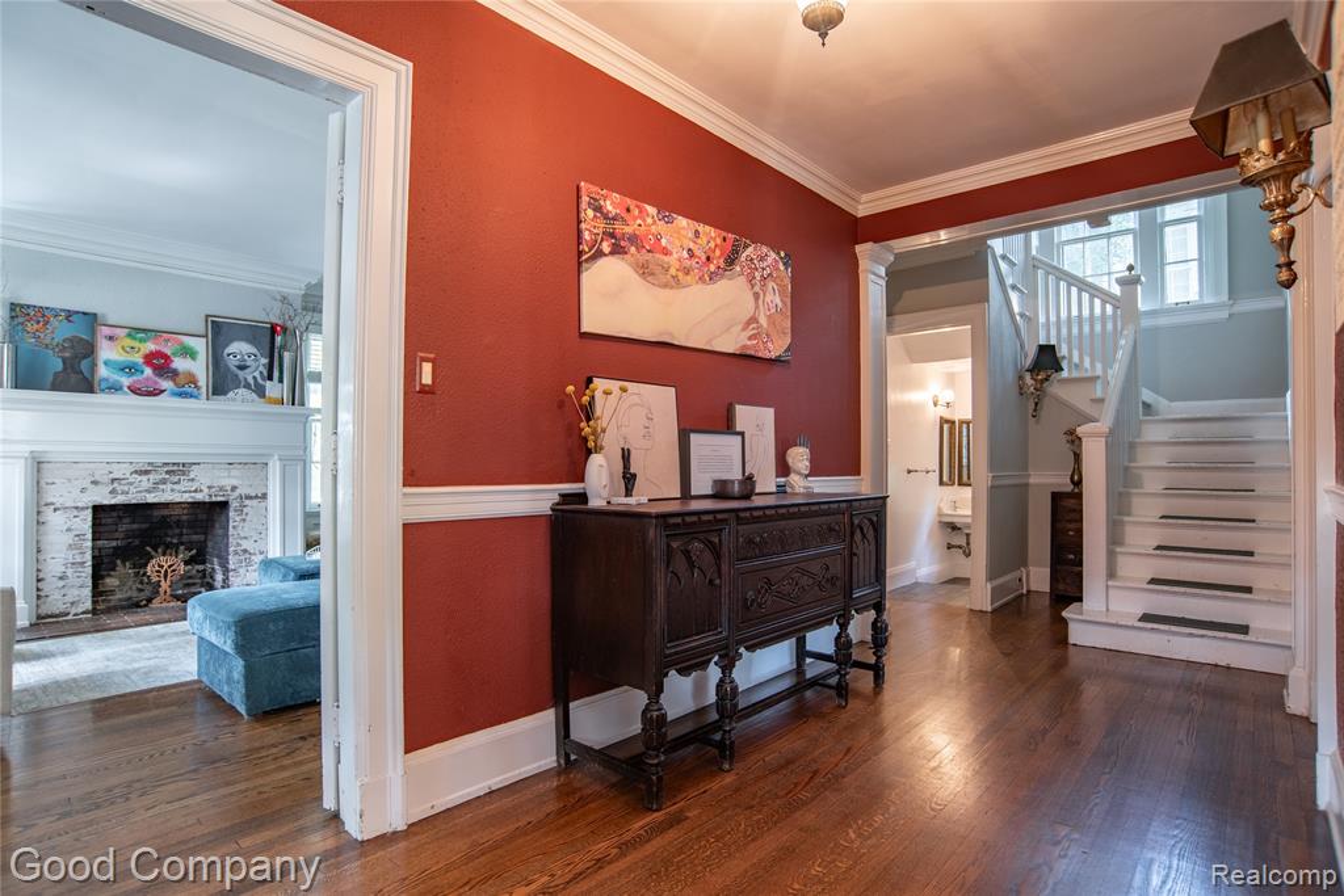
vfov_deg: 67.4
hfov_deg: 90.0
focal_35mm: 18
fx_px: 672
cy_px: 448
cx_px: 672
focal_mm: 18
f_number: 8
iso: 200
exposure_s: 1/10
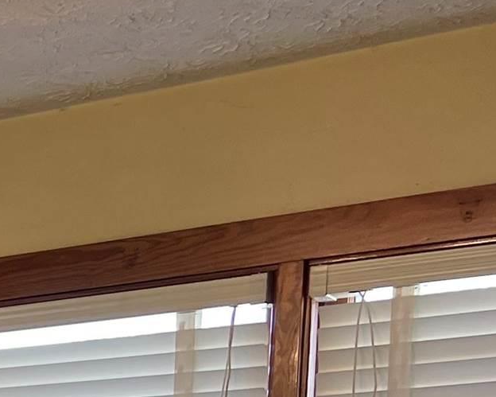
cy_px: 796
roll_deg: +0.5
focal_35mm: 125
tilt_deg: -5.6
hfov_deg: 12.5
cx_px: -653
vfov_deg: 11.2
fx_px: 1835
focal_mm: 5.7
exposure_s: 1/120
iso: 125
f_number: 1.5
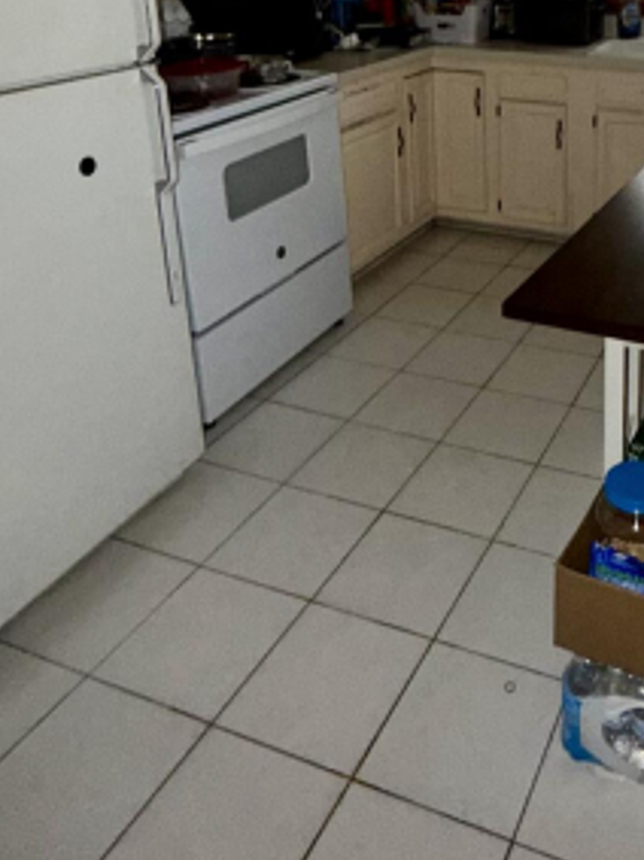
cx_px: 568
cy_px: 144
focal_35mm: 33
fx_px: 819
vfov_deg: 51.1
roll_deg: -0.3
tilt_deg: -14.4
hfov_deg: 40.0
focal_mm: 2.22
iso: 125
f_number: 2.2
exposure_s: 1/40
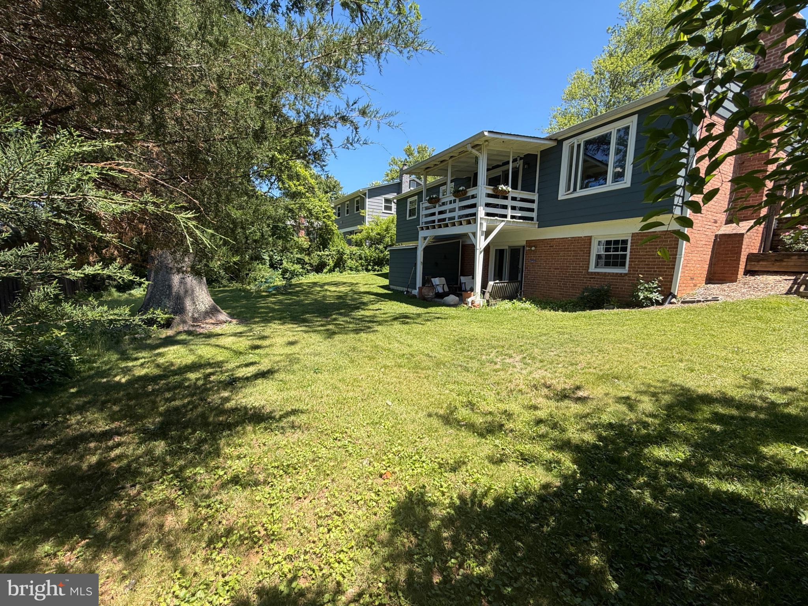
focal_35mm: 14
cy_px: 303
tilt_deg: -6.8
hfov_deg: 102.1
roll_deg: -1.3
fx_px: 327
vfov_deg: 85.7
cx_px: 404
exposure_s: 1/510
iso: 40
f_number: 2.2
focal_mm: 2.22
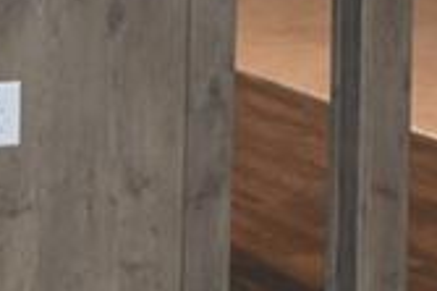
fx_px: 2450
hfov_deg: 10.2
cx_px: 209
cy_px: -281
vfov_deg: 6.6
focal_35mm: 202
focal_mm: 22
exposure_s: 1/80
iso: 800
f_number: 4.5
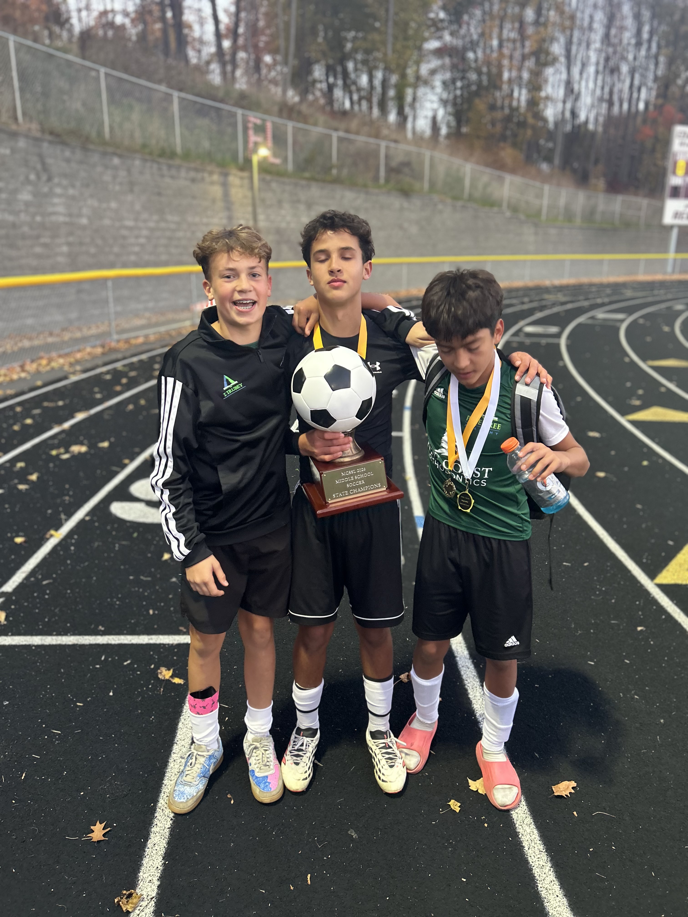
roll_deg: -0.6
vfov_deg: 67.3
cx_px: 344
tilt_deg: -16.2
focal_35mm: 26
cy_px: 458
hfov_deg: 53.1
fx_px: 689
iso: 200
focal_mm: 5.7
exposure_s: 1/60
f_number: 1.5
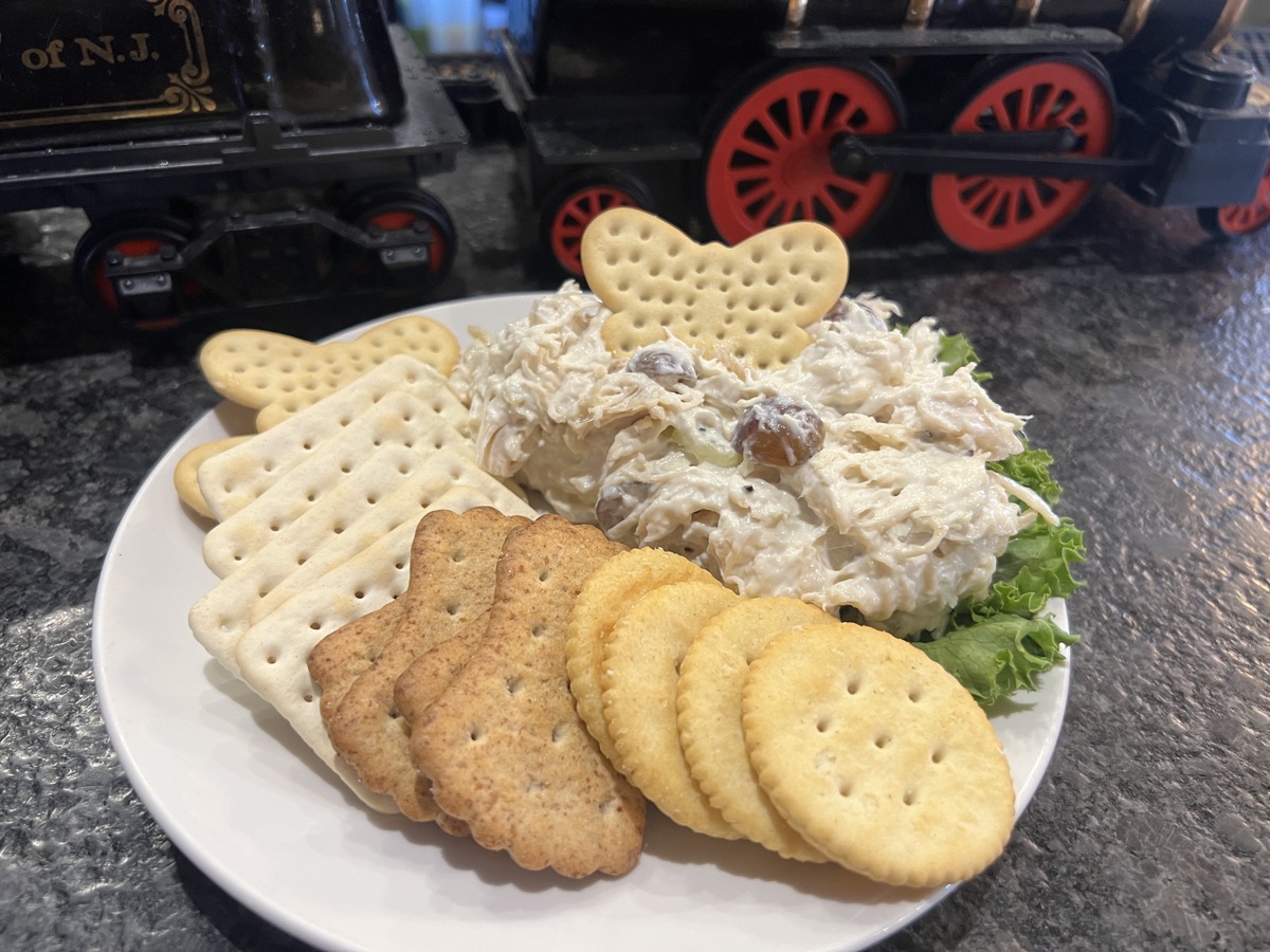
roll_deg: -4.7
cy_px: 476
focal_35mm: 26
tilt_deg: -40.8
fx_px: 954
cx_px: 635
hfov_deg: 67.3
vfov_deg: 53.1
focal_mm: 5.7
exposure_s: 1/60
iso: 160
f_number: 1.5
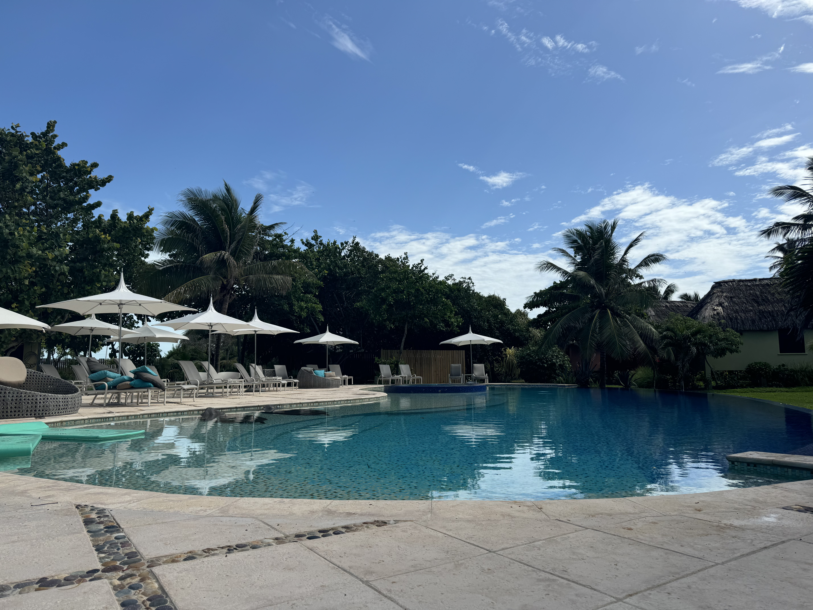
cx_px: 406
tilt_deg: +6.4
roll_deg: +0.1
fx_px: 564
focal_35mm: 24
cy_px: 305
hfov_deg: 71.6
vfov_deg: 56.8
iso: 80
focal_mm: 6.76
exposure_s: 1/5348
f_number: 1.78
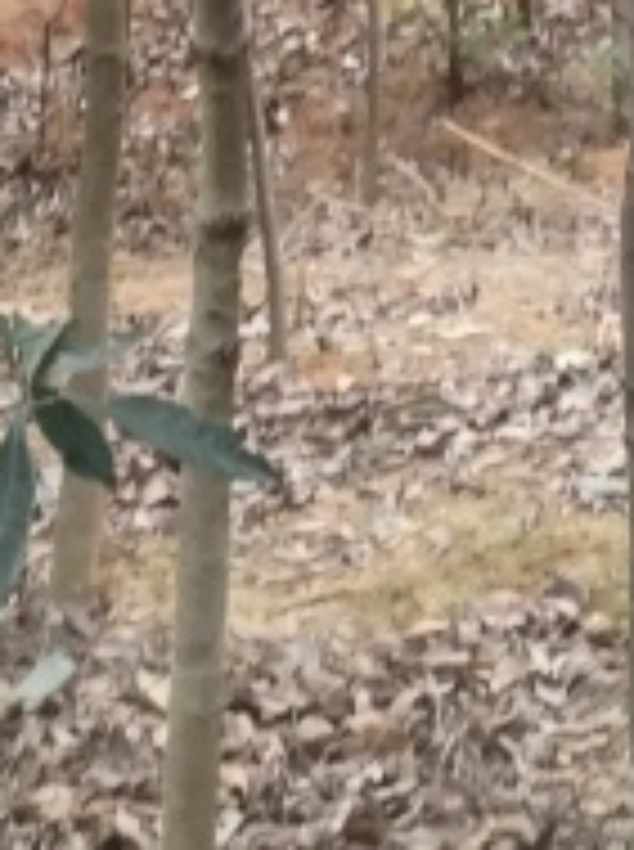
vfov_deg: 12.2
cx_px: 558
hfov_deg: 10.0
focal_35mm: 147
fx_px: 3602
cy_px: -722
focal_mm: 4.75
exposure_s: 1/50
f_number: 1.8
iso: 211
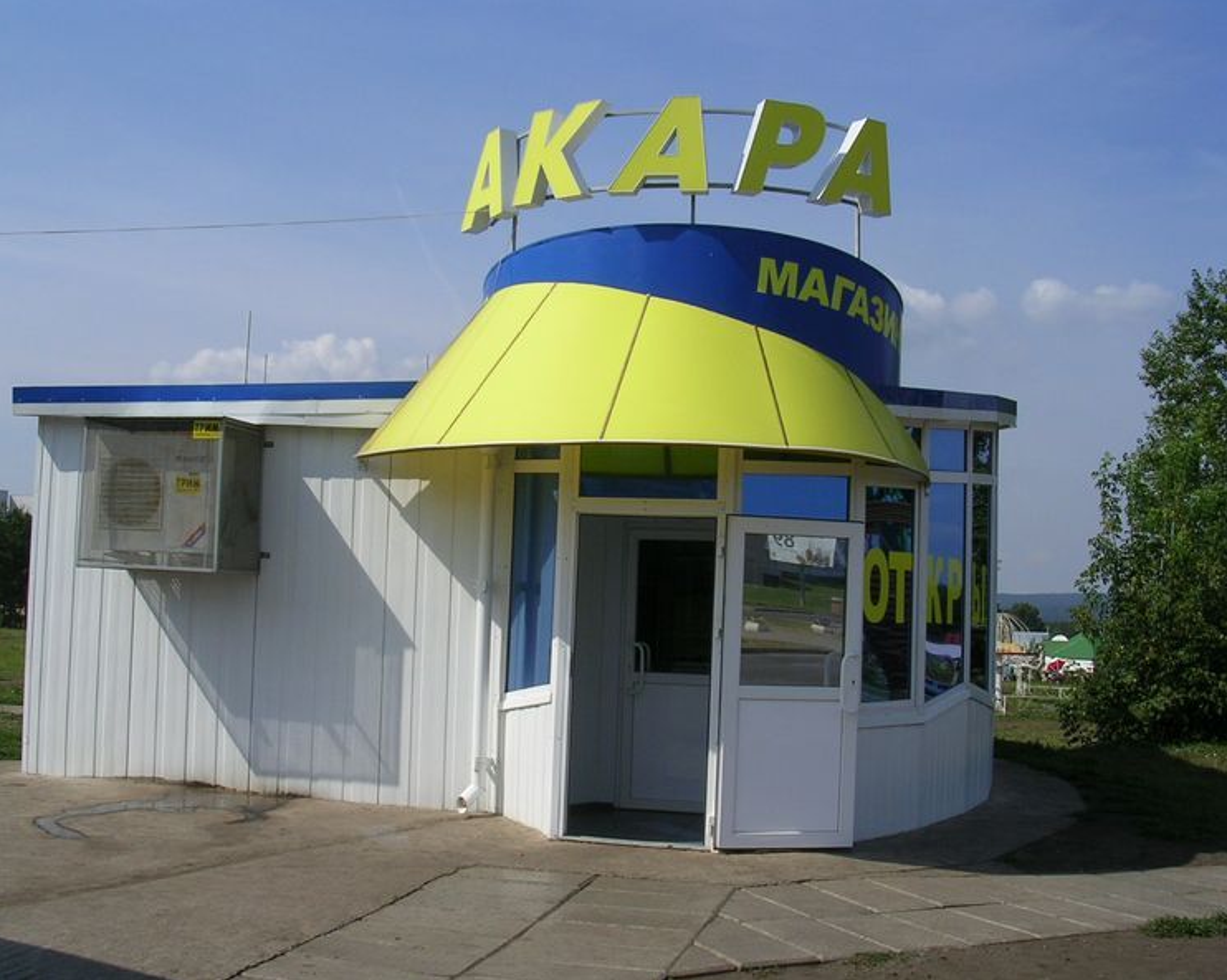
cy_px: 489
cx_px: 567
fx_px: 1452
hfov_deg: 45.8
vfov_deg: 37.3
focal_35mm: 40
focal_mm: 5.8
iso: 50
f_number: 5.6
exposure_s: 1/519
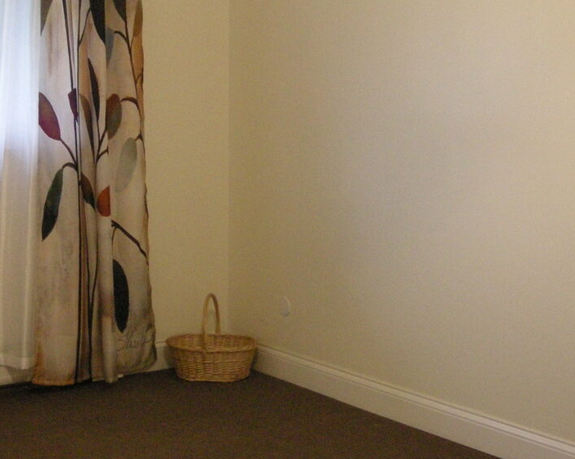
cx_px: 247
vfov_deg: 21.3
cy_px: 228
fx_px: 1225
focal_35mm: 72
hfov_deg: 26.4
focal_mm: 7.5
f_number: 2.7
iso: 400
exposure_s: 1/35.6
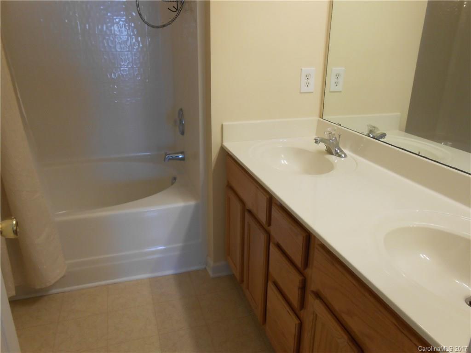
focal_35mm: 26
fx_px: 354
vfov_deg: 53.1
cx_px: 236
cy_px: 176
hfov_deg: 67.3
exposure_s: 1/30
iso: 160
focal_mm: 4.6
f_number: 3.5
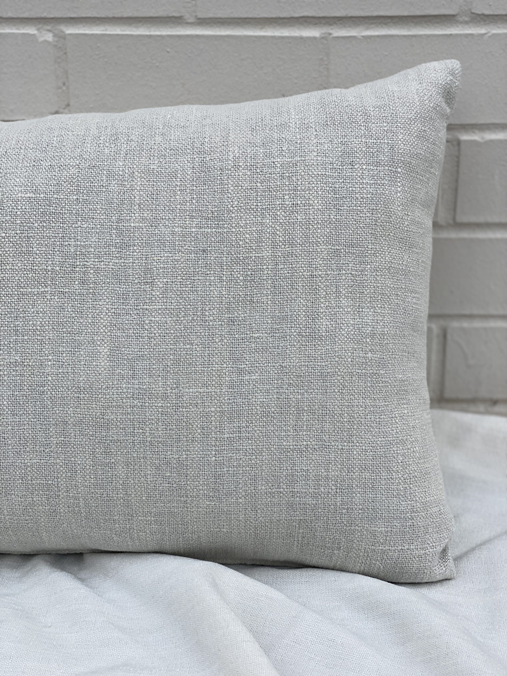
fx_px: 1015
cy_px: 338
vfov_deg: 36.8
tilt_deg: -21.0
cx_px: 254
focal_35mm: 52
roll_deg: +0.3
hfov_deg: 28.0
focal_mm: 6
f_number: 2
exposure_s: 1/571
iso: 20
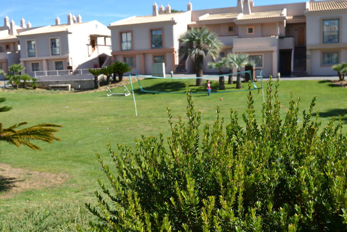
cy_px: 116
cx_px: 174
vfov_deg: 36.9
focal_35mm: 36
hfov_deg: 53.1
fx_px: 347
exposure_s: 1/250
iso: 100
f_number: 8
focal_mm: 24
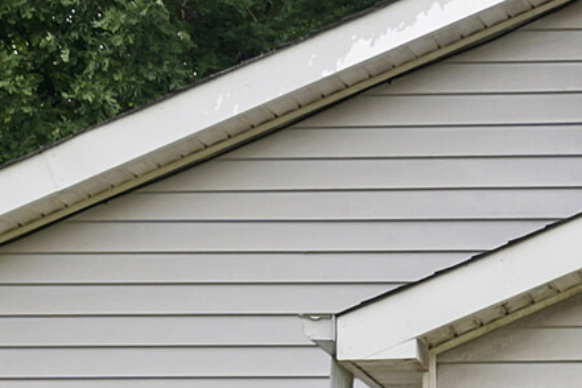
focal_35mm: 244
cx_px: 1062
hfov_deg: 8.1
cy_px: 554
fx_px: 3944
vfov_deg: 5.6
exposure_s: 1/40
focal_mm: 35
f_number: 8
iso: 100
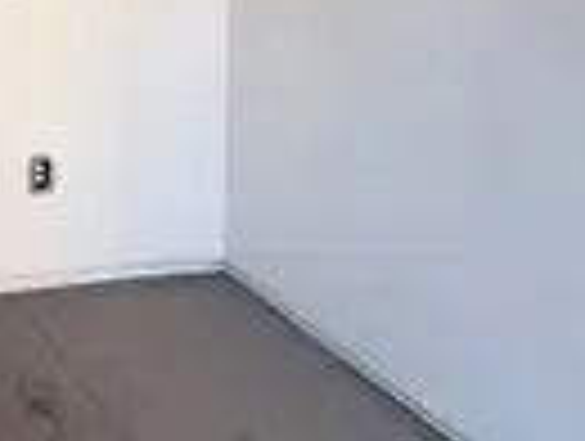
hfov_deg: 33.7
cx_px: -148
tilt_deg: -1.8
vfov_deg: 29.6
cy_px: -68
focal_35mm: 43
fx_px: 728
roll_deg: -0.8
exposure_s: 1/128
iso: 50
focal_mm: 2.22
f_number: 2.2
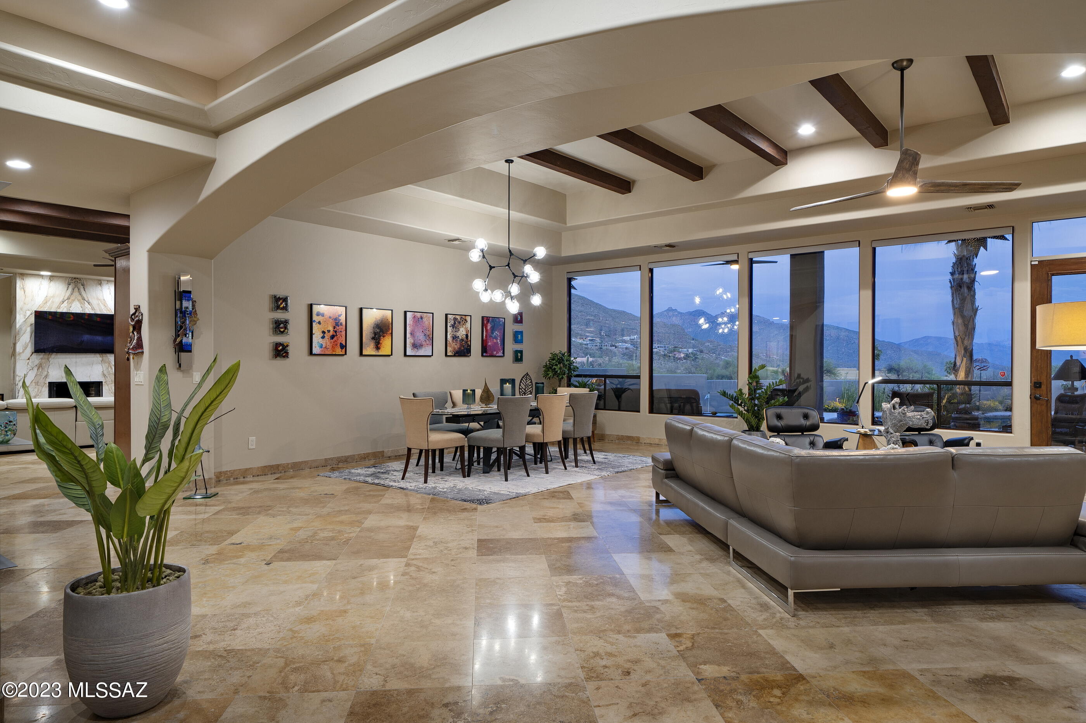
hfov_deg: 78.6
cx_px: 543
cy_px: 362
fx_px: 664
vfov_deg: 57.2
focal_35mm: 22
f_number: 9
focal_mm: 22
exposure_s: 1.6
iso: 100
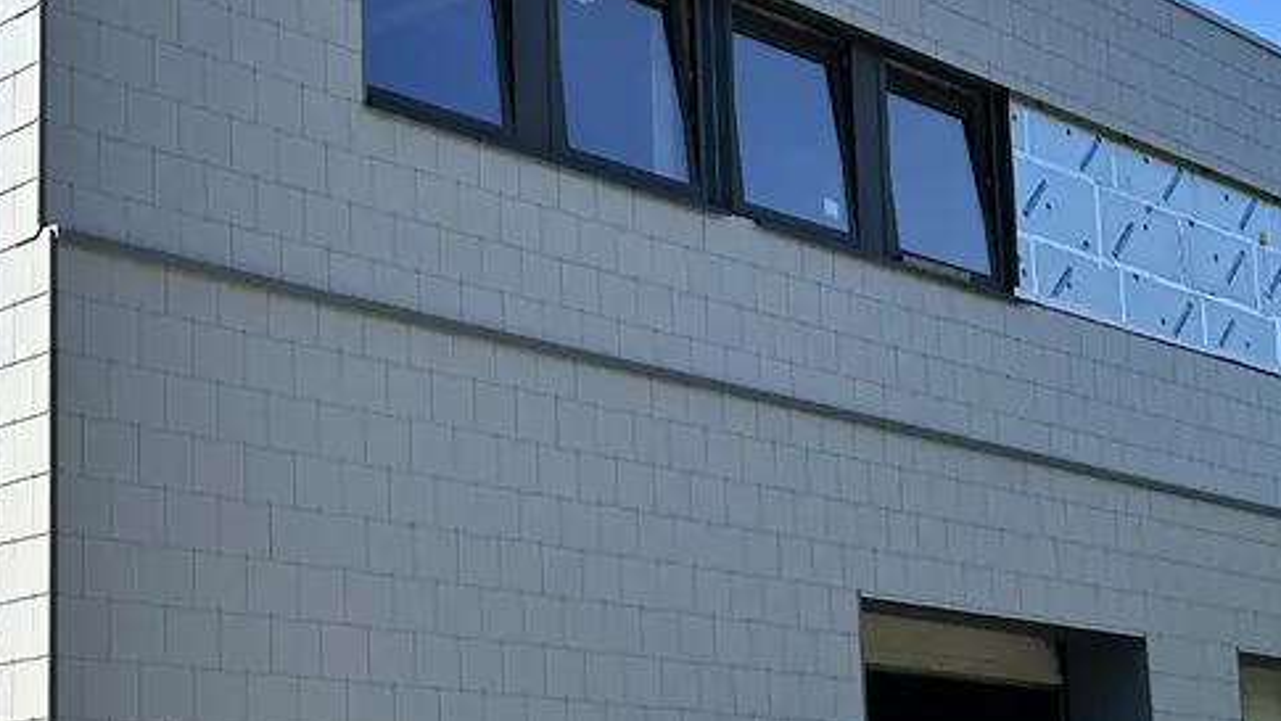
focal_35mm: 69
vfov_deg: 17.4
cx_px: 288
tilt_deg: +8.3
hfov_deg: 30.0
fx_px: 2344
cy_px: 504
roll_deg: +0.3
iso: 80
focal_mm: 6.86
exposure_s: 1/3597
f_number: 1.78
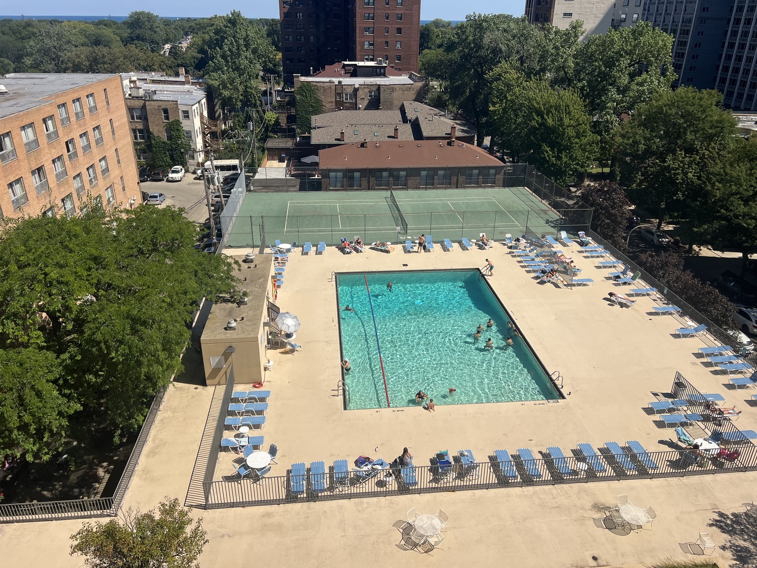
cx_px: 378
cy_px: 284
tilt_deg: -25.0
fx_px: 569
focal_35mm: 26
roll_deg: -0.3
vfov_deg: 53.1
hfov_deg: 67.3
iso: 50
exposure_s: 1/3460
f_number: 1.5
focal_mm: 5.7
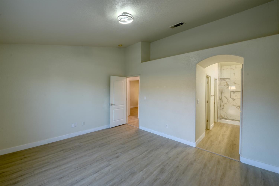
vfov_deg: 81.2
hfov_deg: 104.3
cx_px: 140
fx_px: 108
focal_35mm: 14
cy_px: 93
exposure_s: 1/13
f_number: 10
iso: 400
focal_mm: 14
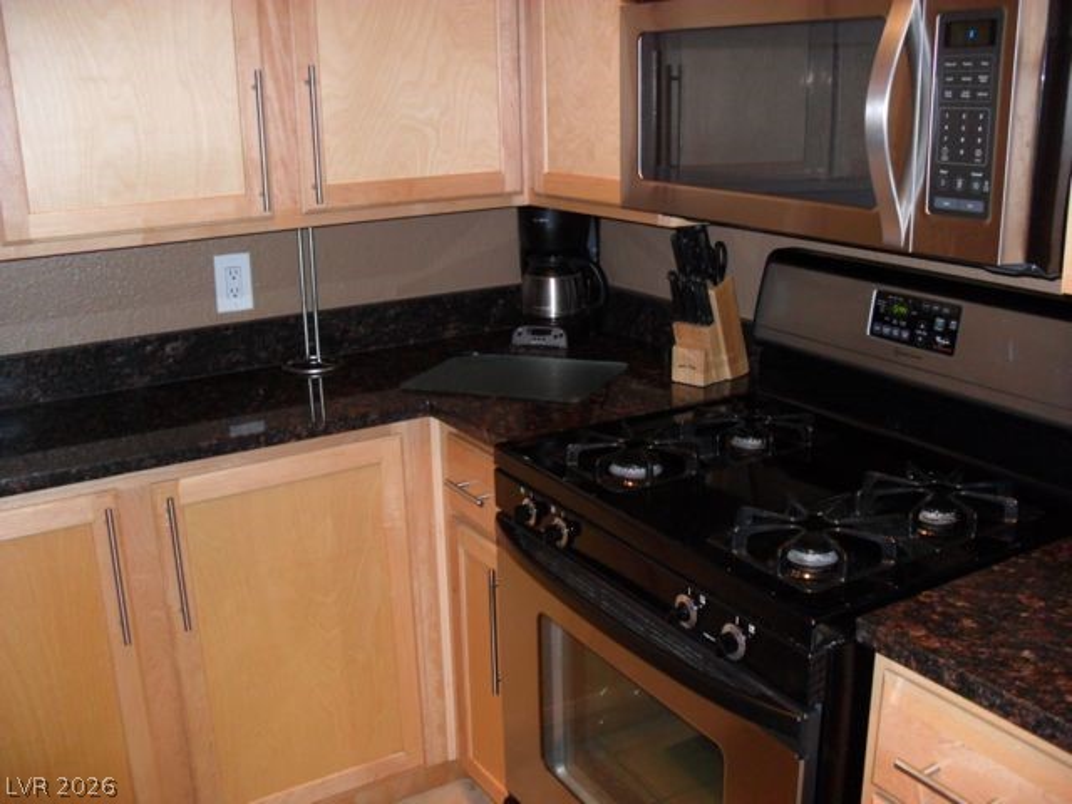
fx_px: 1084
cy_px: 402
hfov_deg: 52.6
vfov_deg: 40.7
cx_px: 536
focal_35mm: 35
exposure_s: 1/45
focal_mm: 6.3
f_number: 3
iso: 200
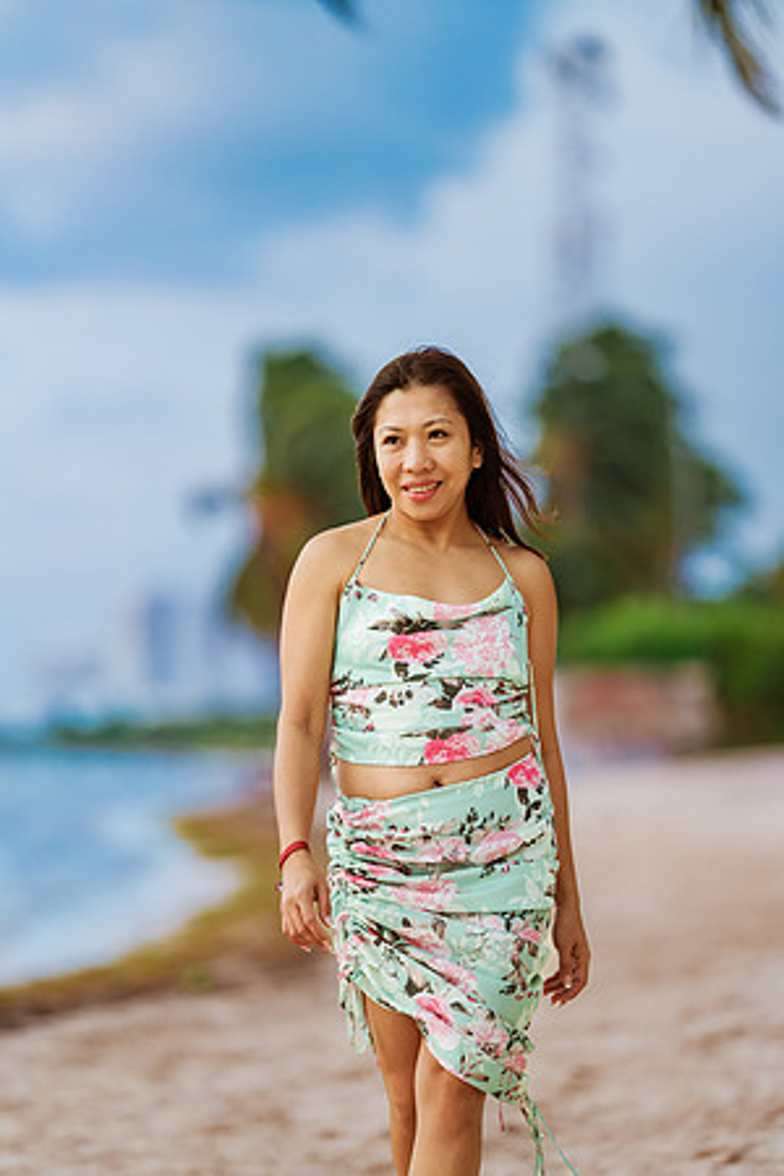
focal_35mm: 135
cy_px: 588
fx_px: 4410
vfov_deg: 15.2
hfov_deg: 10.2
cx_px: 392
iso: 640
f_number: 1.8
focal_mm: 135
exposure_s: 1/3200
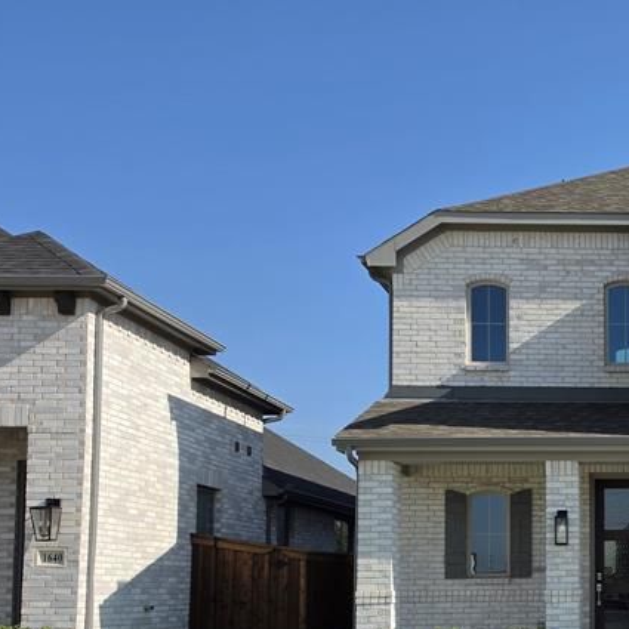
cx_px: 702
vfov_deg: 33.6
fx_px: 1007
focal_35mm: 49
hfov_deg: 30.7
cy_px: 508
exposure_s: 1/7939
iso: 64
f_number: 1.4
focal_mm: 6.5
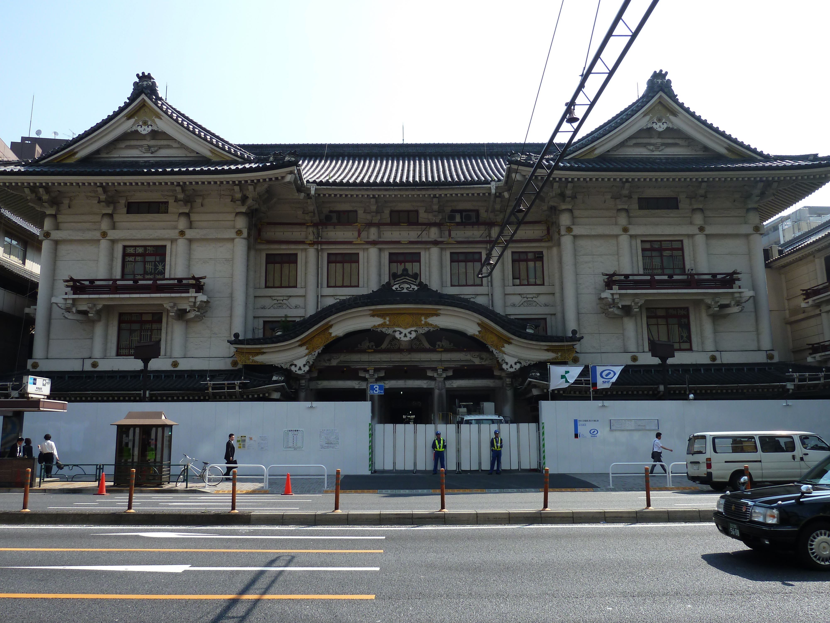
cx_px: 415
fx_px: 695
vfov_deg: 48.2
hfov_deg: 61.7
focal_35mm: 29
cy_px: 312
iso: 80
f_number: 4
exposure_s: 1/400
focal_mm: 4.7
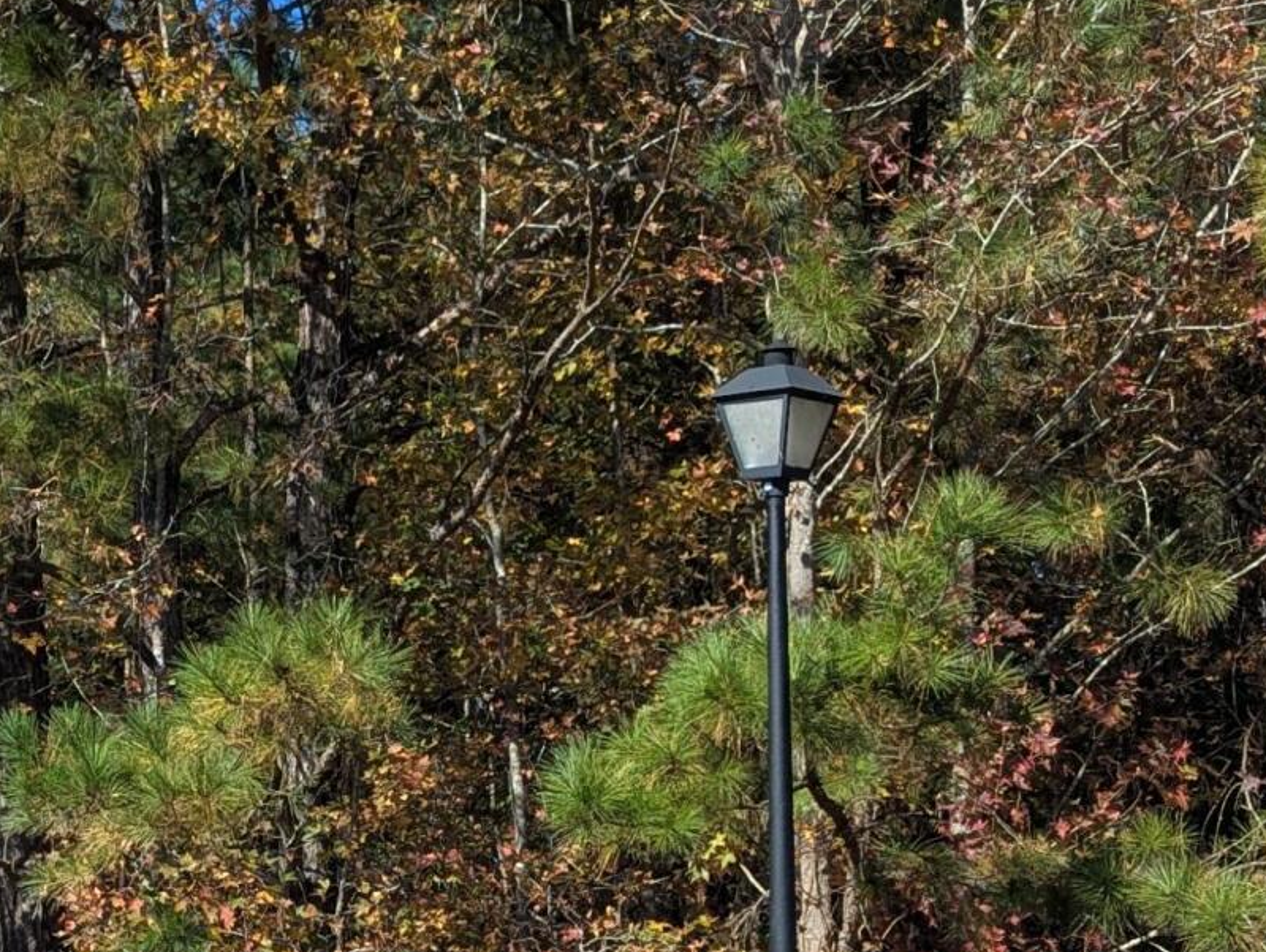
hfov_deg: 21.3
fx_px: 3295
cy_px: 890
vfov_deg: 16.2
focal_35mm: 90
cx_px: 142
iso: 44
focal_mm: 6.81
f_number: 1.85
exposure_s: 1/1414
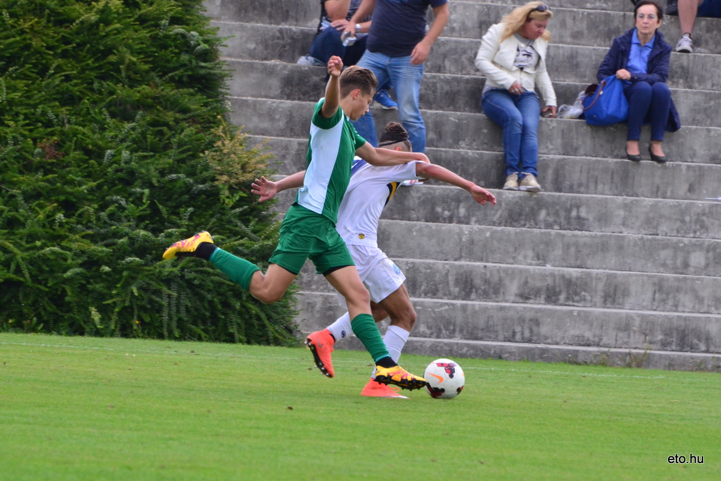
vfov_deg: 3.1
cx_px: 360
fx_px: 9012
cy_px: 240
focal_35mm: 450
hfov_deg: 4.6
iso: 800
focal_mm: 300
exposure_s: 1/640
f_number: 6.3
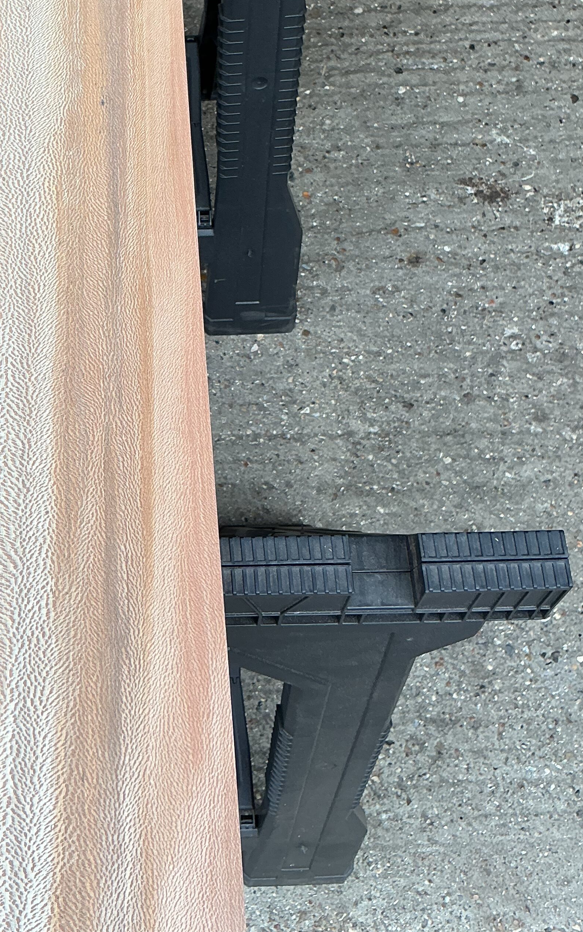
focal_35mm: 49
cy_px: 245
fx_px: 1245
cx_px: 72
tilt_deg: -65.6
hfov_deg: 25.6
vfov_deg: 40.0
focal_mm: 3
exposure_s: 1/100
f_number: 1.8
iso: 20
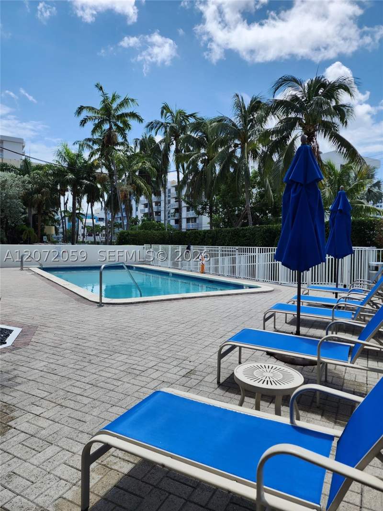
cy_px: 256
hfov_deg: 58.9
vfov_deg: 73.9
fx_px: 339
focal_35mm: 23
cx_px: 192
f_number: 1.8
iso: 12
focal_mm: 6.4
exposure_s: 1/1318
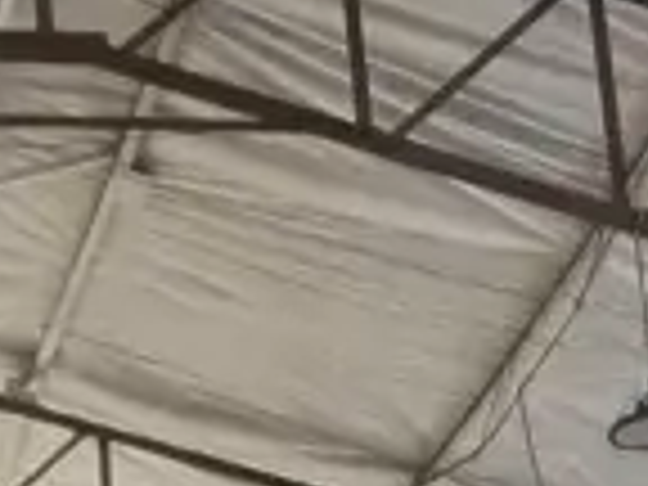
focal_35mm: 192
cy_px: 135
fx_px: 3594
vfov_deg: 7.7
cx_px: 1152
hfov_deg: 9.8
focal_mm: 2.87
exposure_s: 1/120
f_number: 2
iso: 40
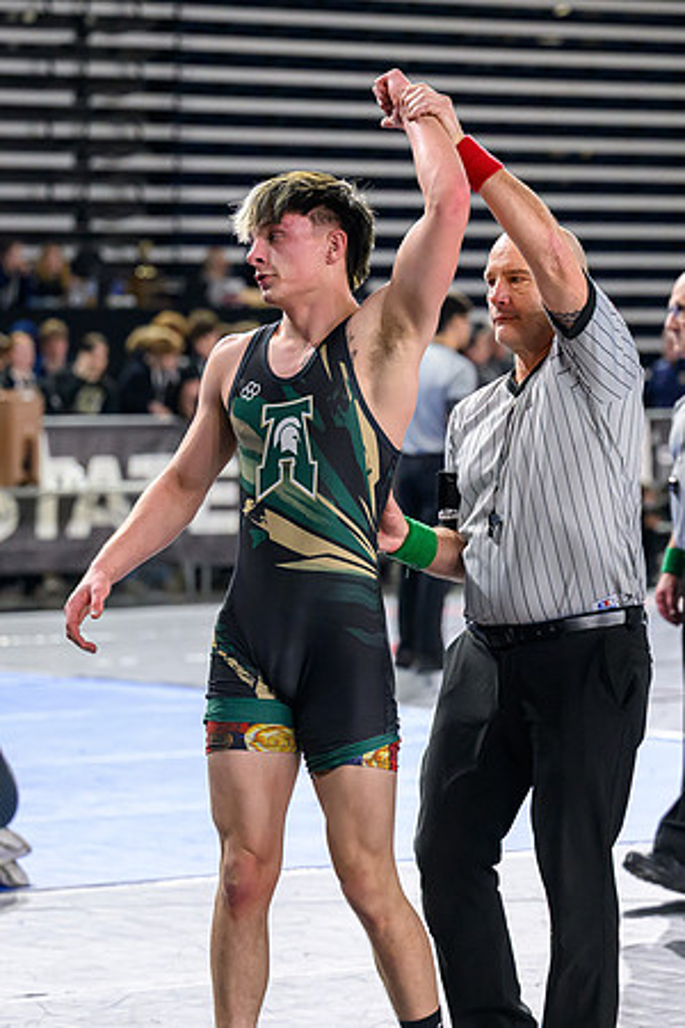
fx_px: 4660
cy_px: 403
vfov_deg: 12.6
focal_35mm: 163
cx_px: 359
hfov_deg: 8.4
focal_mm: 89
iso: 3200
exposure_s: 1/800
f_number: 2.8
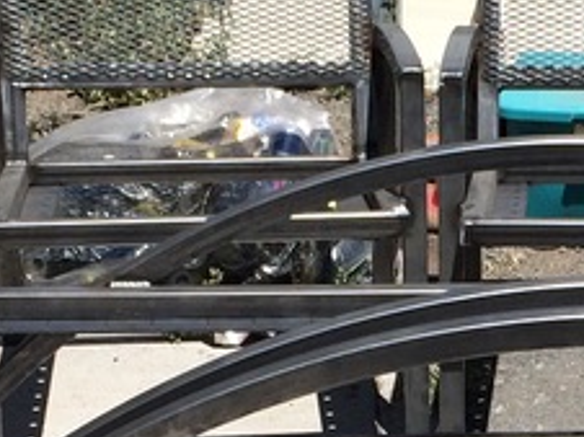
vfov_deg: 10.7
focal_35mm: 136
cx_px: 548
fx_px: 2292
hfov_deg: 14.3
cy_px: 512
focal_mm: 4.12
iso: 40
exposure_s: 1/4566
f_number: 2.2
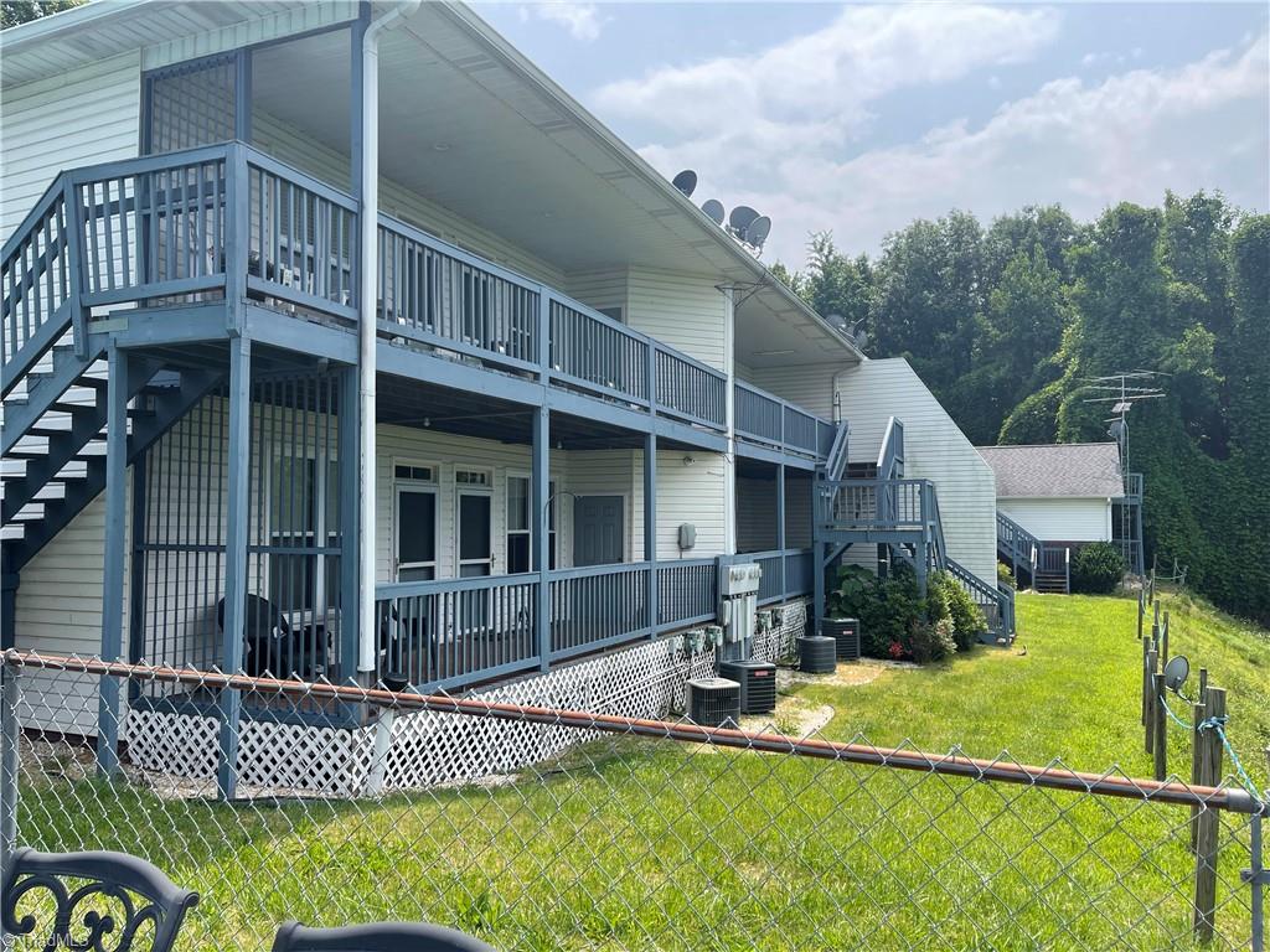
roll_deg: +0.2
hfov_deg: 67.3
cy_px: 476
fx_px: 954
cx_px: 635
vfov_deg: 53.1
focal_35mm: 26
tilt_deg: +1.9
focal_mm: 5.1
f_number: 1.6
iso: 32
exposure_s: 1/2083
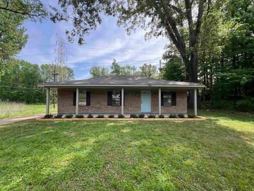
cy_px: 96
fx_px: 95
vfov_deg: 89.9
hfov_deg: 106.2
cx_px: 127
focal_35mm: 13
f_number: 1.8
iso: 32
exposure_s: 1/504
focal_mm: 1.57
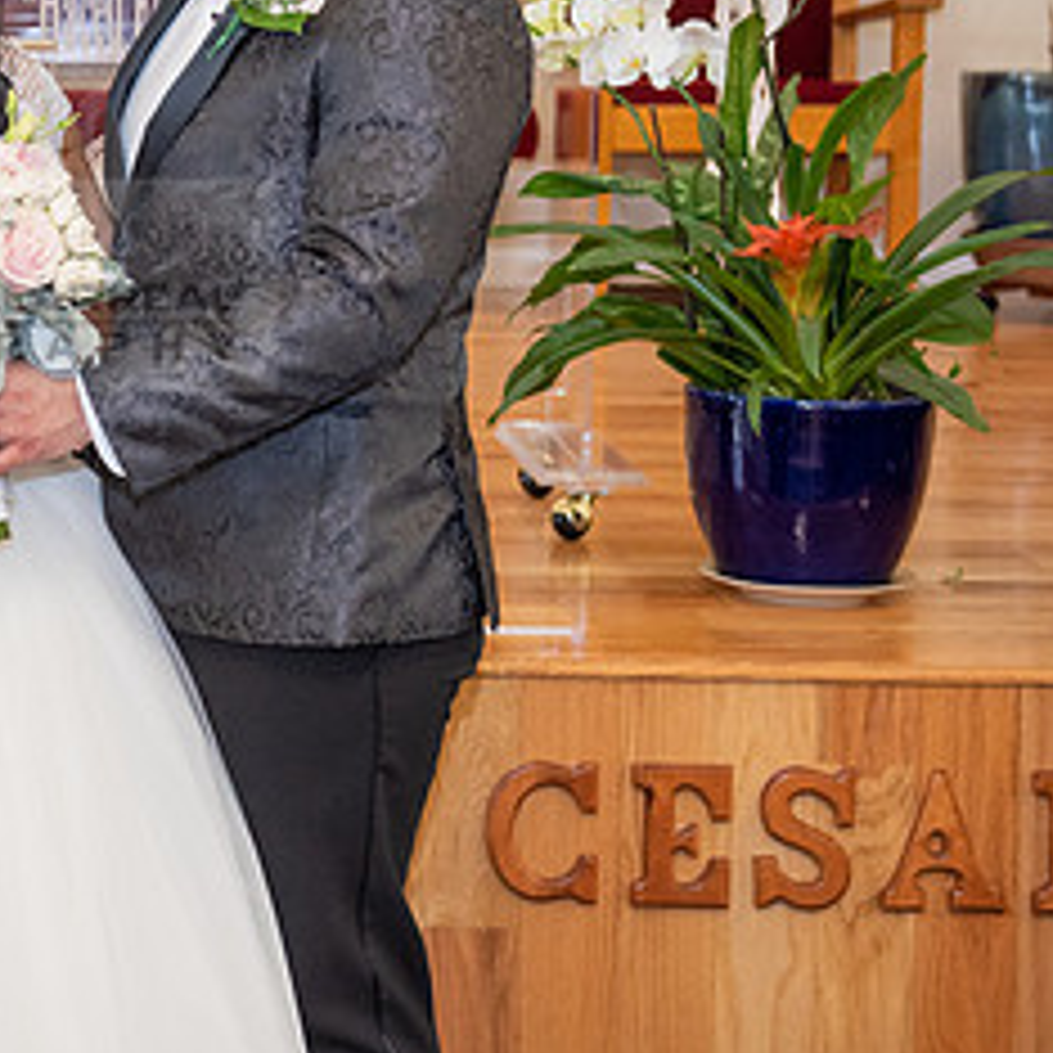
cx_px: -104
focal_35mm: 101
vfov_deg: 17.1
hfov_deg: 16.7
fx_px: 3476
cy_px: 286
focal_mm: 48
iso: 1000
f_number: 3.5
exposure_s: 1/160
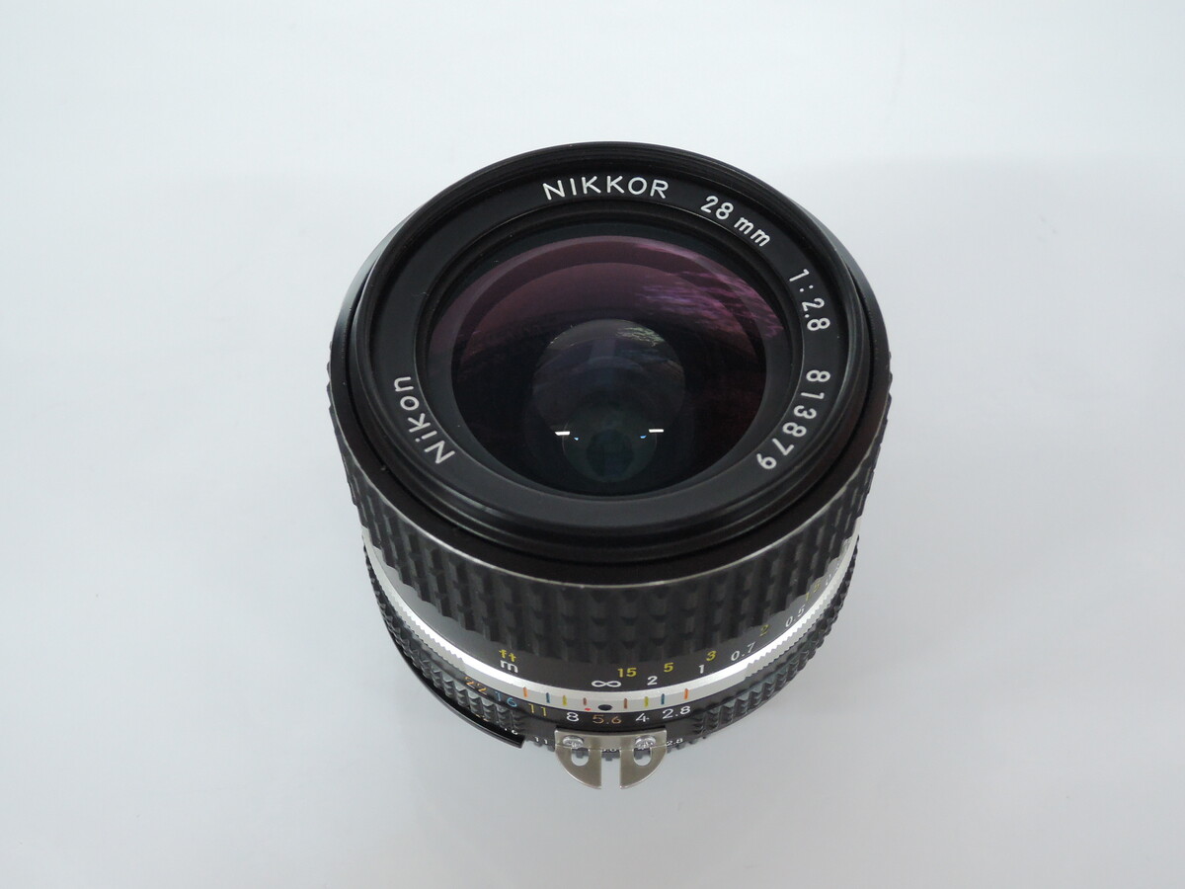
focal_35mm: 45
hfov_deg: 42.1
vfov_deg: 32.2
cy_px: 444
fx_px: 1540
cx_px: 592
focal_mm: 9.6
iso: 800
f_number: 3.7
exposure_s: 1/50
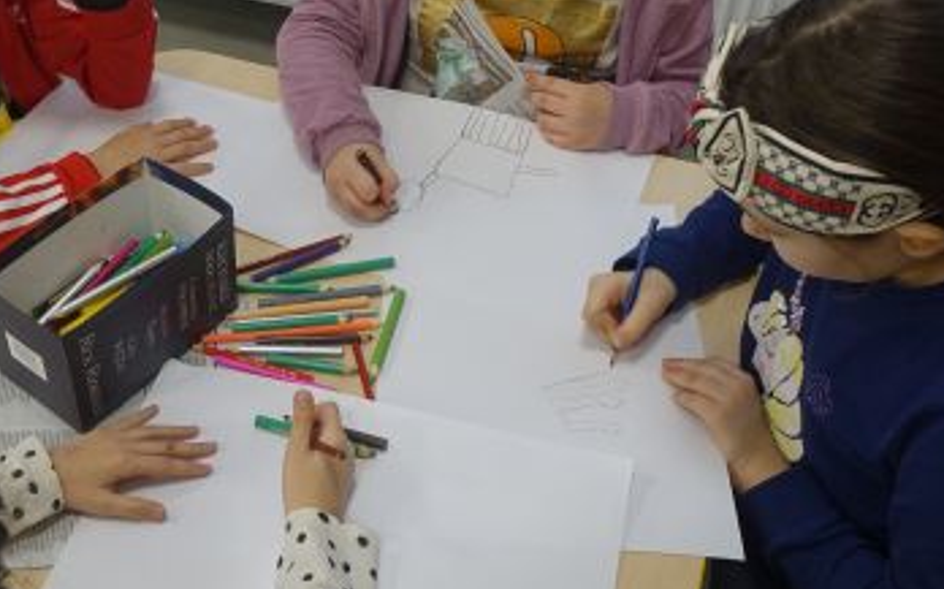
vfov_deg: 28.5
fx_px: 1157
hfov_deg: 43.9
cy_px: 270
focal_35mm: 45
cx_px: 336
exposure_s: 1/30
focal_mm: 8.81
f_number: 2.8
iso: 125
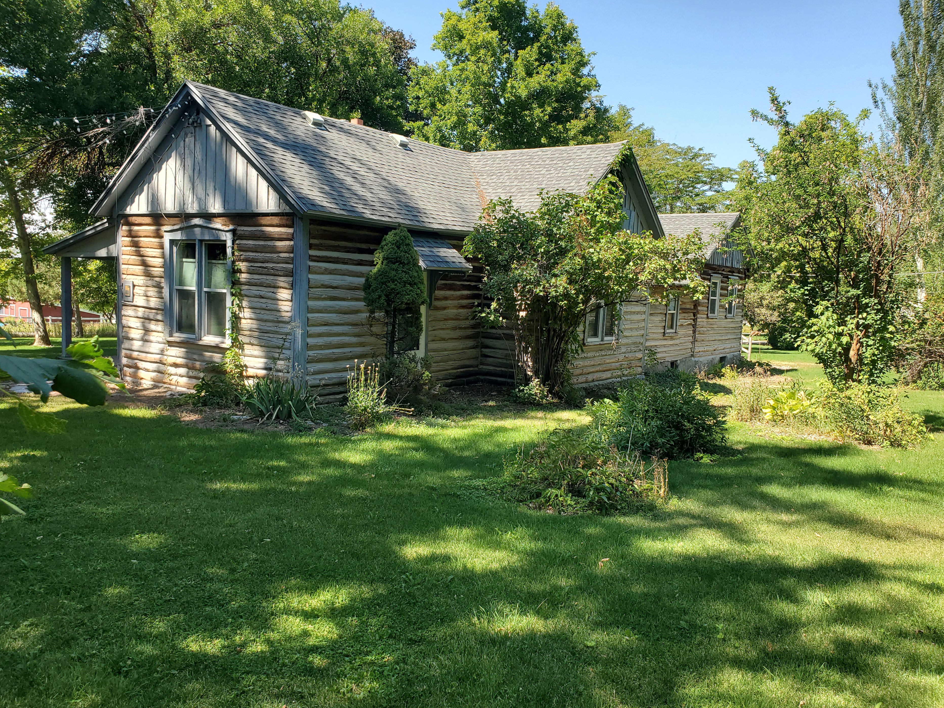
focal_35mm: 28
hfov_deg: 63.4
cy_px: 353
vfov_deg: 49.7
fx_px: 764
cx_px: 461
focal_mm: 4.3
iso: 50
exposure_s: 1/553
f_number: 2.4
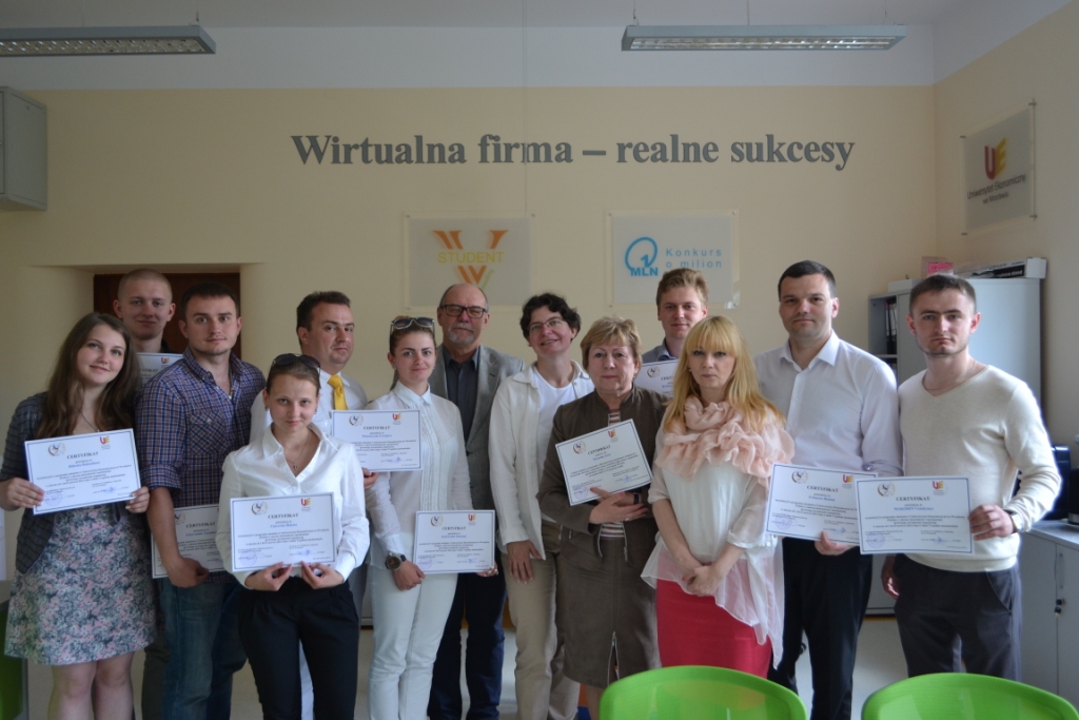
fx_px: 989
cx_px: 540
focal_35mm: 33
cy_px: 360
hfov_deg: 57.2
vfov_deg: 40.0
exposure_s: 1/50
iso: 400
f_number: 3.8
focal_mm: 22
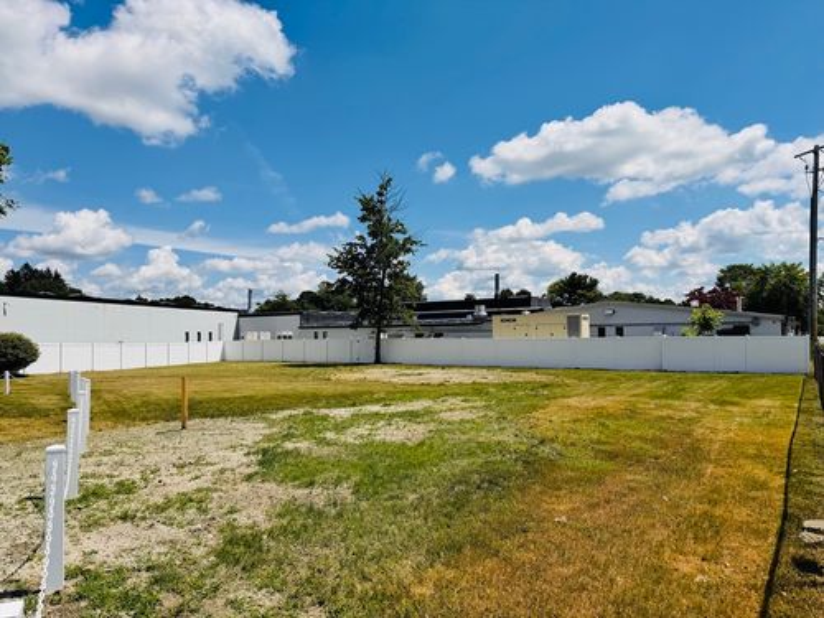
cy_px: 309
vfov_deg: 56.8
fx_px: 571
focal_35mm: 24
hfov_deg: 71.6
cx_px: 412
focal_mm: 6.76
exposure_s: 1/17544
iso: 80
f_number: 1.78
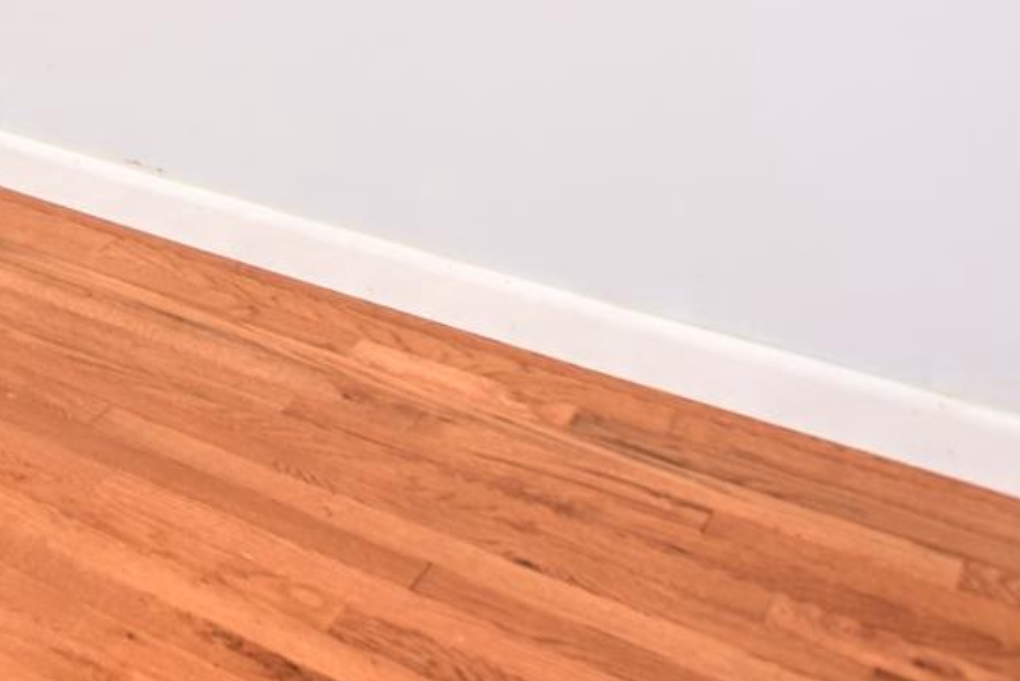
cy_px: -592
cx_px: -508
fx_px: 1840
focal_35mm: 65
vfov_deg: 16.8
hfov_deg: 24.3
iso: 125
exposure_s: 1/125
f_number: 5.6
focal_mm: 11.5
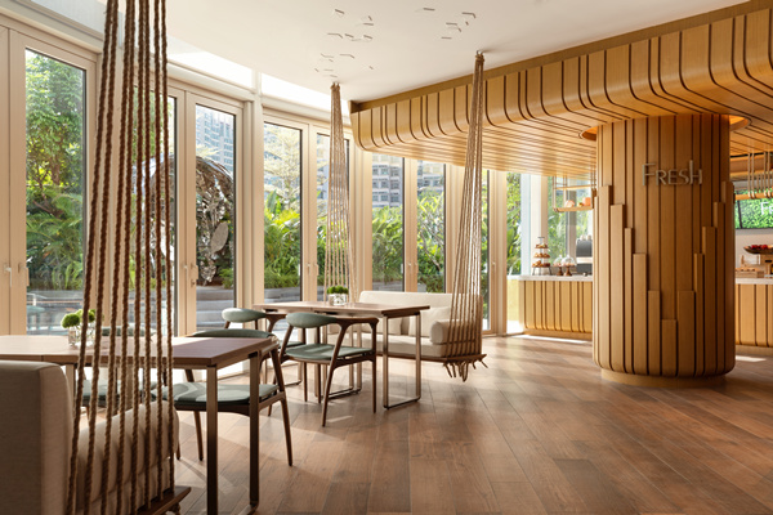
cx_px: 386
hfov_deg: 60.3
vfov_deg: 42.3
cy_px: 258
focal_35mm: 31
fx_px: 666
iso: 100
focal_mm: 31
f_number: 5.6
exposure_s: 1/10
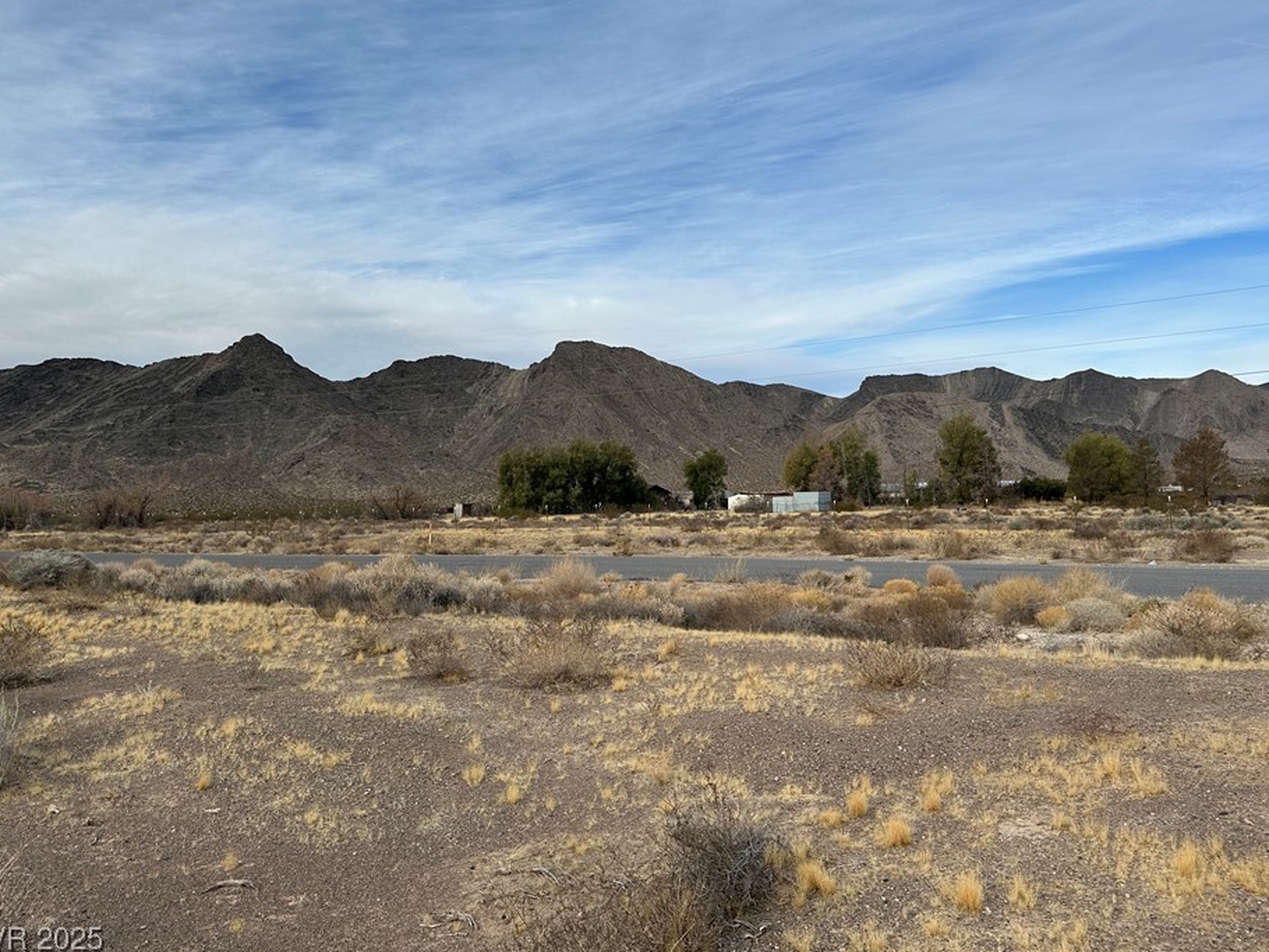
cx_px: 676
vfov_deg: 51.3
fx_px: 990
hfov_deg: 65.2
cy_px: 435
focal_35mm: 27
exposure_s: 1/3155
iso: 80
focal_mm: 6.86
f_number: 1.78
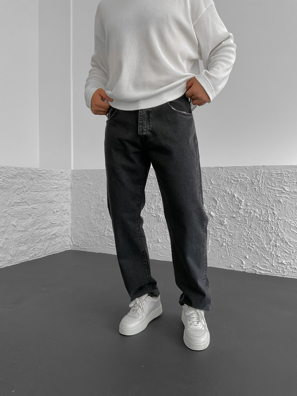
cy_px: 198
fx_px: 332
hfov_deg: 48.2
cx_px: 148
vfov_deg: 61.7
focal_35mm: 29
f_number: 1.8
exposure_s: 1/100
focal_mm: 3
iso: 64
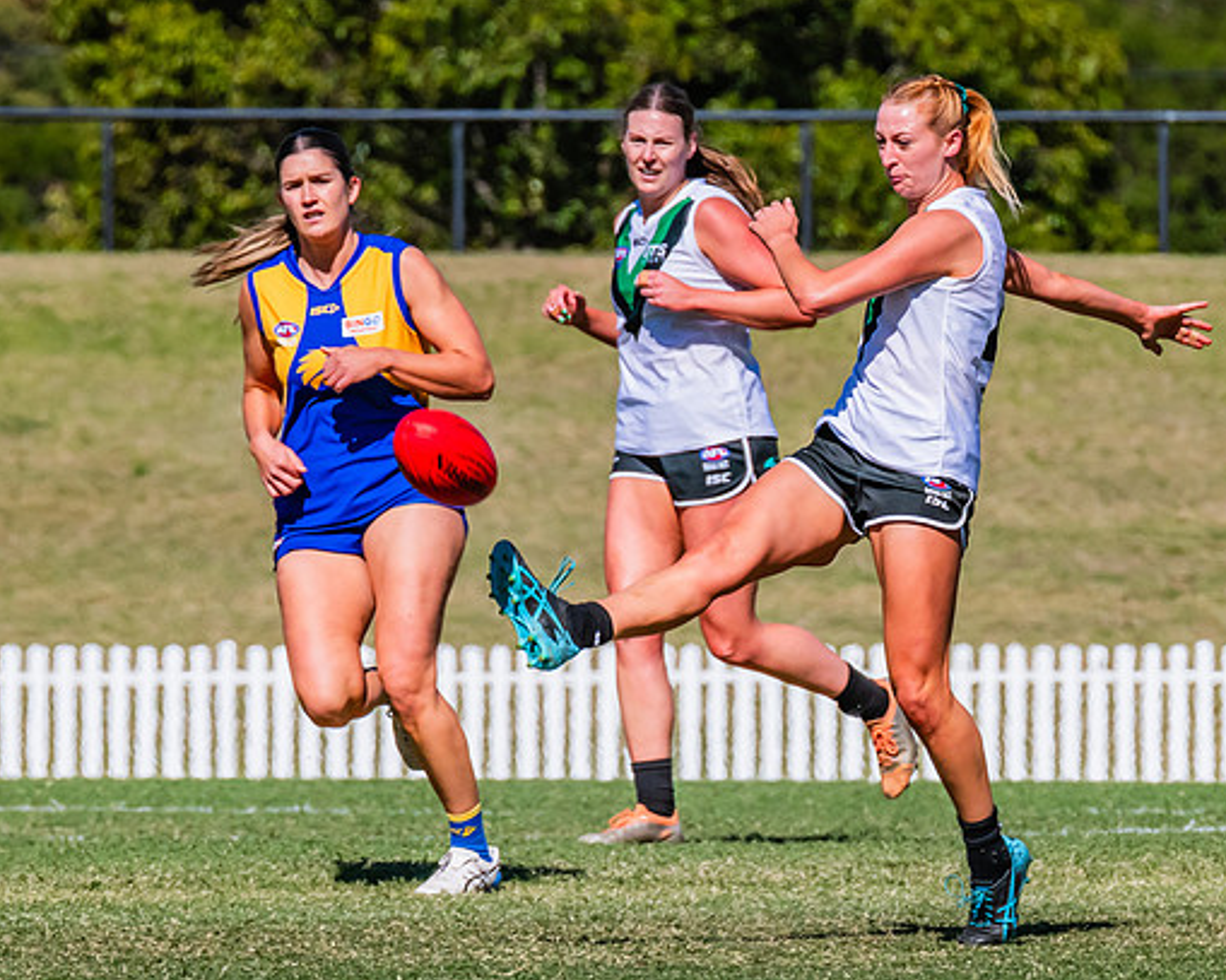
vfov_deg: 1.8
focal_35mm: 876
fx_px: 31779
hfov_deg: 2.2
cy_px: 638
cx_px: 764
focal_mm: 420
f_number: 14
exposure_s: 1/1250
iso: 640
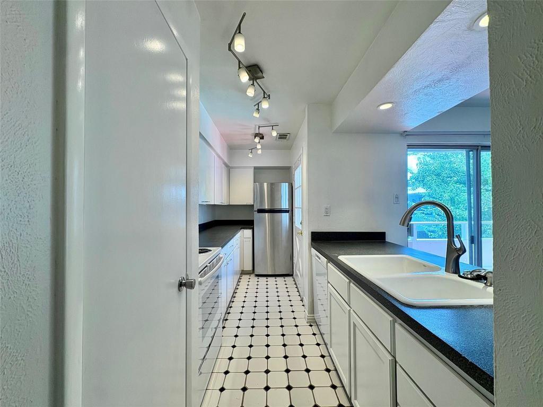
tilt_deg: +0.2
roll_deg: +0.4
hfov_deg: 102.1
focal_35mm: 14
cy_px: 204
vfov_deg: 85.7
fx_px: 220
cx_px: 272
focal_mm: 2.22
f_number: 2.2
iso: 100
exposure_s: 1/120
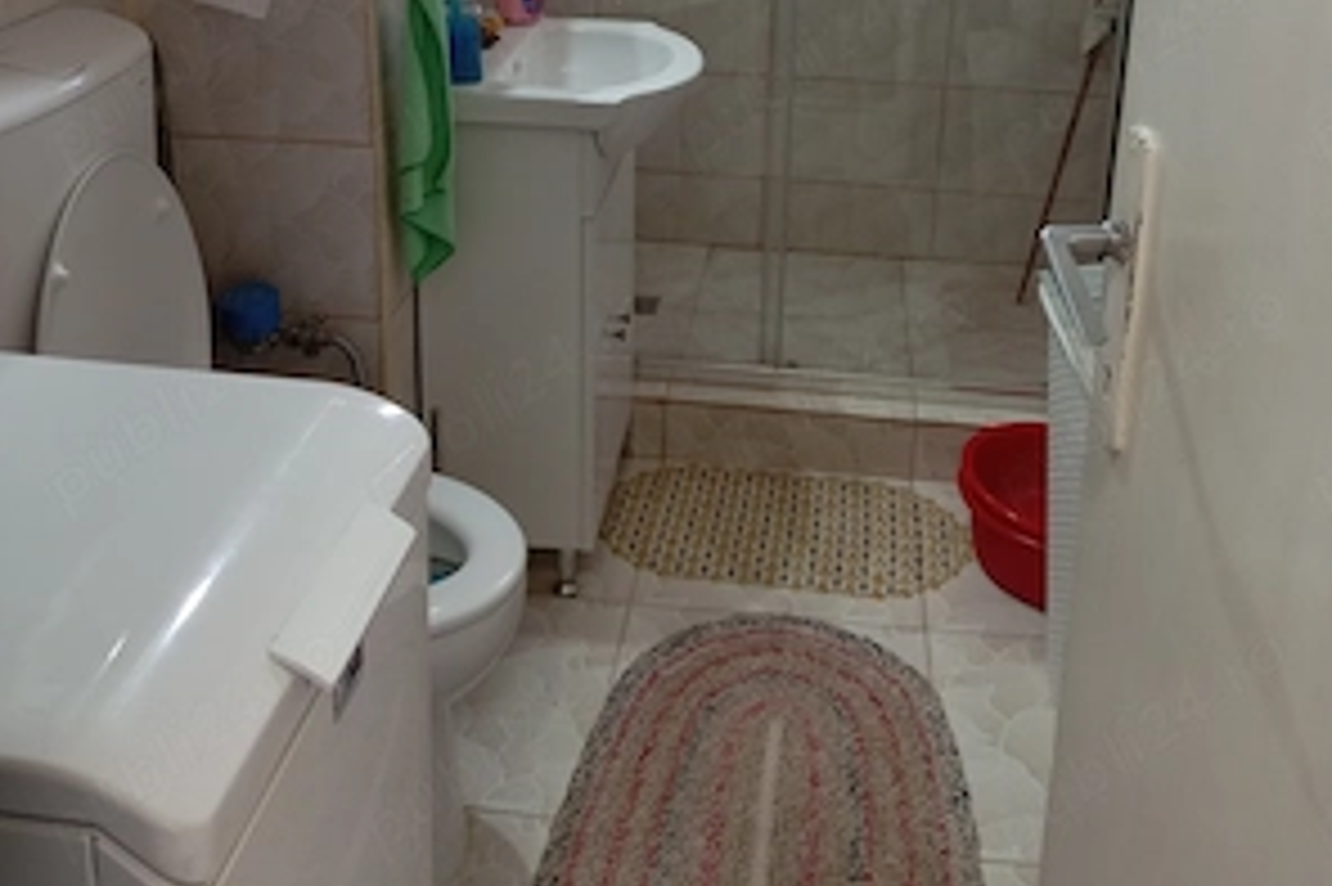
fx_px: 1405
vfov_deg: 33.6
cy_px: 128
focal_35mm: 38
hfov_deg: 50.7
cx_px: 666
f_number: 1.8
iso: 549
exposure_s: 1/25
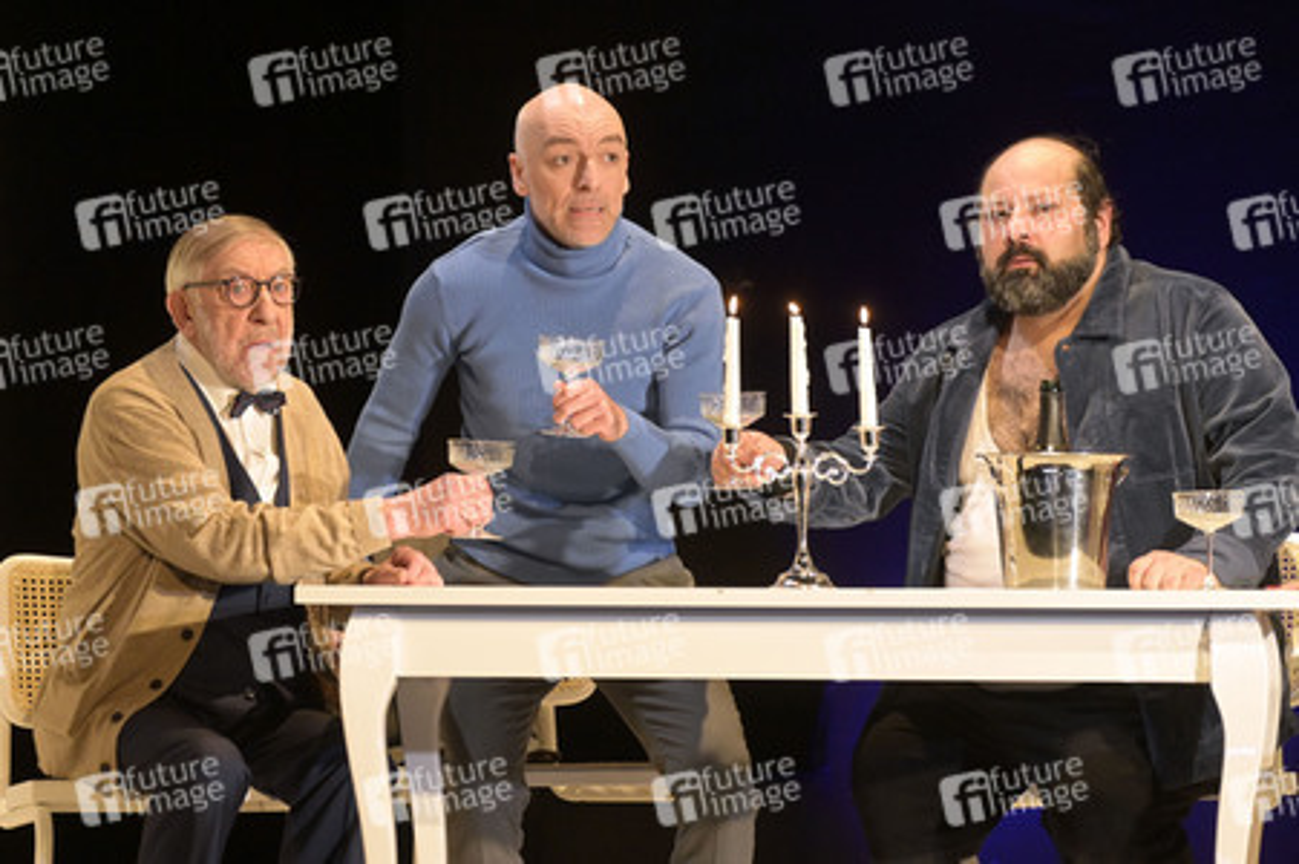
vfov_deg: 6.9
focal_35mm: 200
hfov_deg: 10.3
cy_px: 432
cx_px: 650
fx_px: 7211
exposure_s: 1/640
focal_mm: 200
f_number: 5.6
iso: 8000
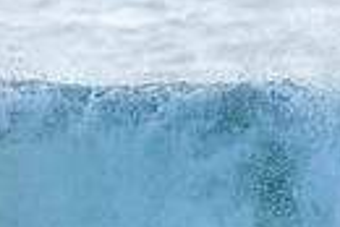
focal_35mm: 3210
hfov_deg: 0.6
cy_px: 492
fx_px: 30350
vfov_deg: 0.4
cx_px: 651
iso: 720
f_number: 5.6
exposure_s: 1/1250
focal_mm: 480
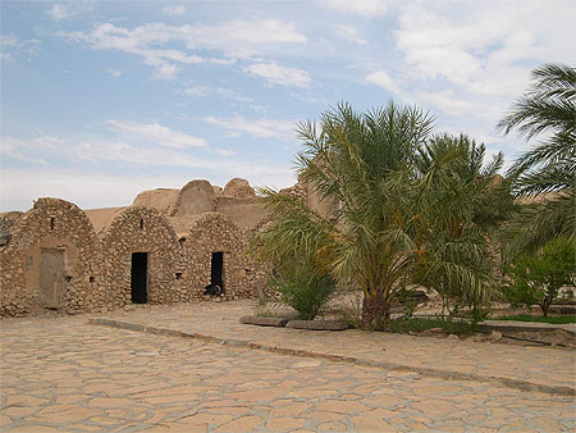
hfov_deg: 49.0
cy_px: 216
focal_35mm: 38
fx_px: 633
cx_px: 288
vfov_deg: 37.8
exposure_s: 1/210
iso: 100
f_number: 7.6
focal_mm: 8
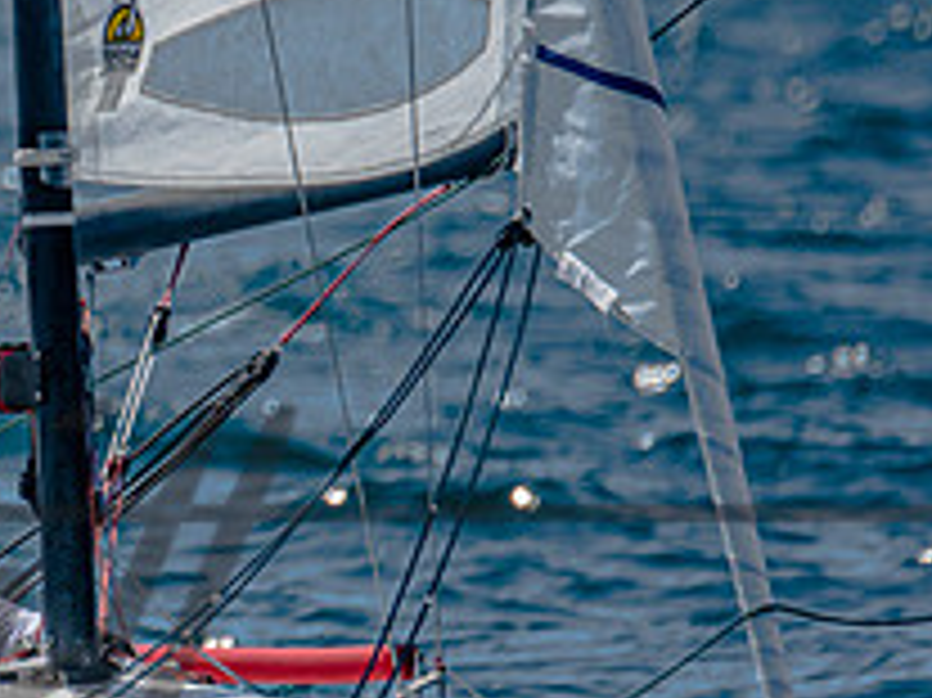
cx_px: -439
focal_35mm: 1660
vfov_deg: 0.9
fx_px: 44668
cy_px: 612
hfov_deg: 1.2
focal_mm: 370
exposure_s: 1/2000
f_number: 5.6
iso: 200
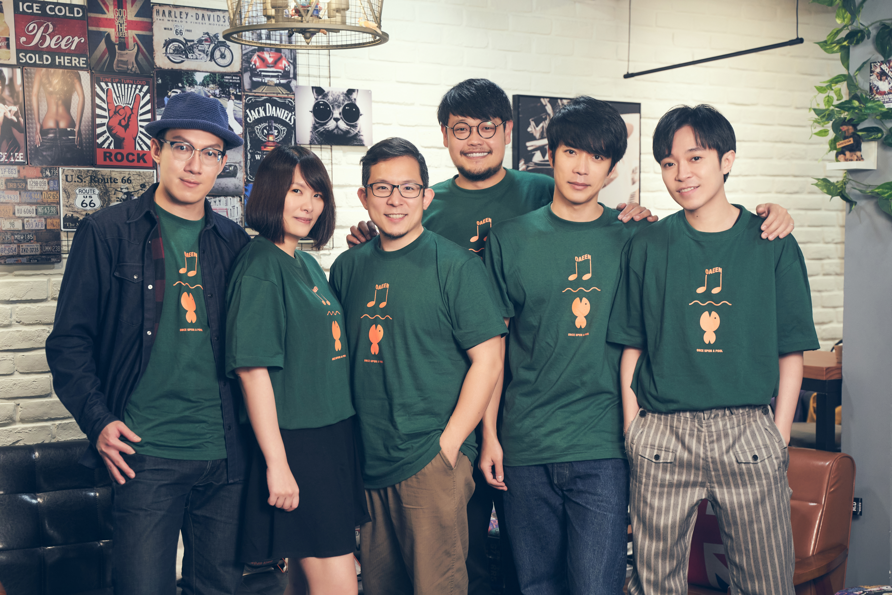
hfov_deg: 40.3
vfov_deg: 27.5
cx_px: 446
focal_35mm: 49
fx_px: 1214
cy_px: 298
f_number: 3.5
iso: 1250
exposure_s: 1/200
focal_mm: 49
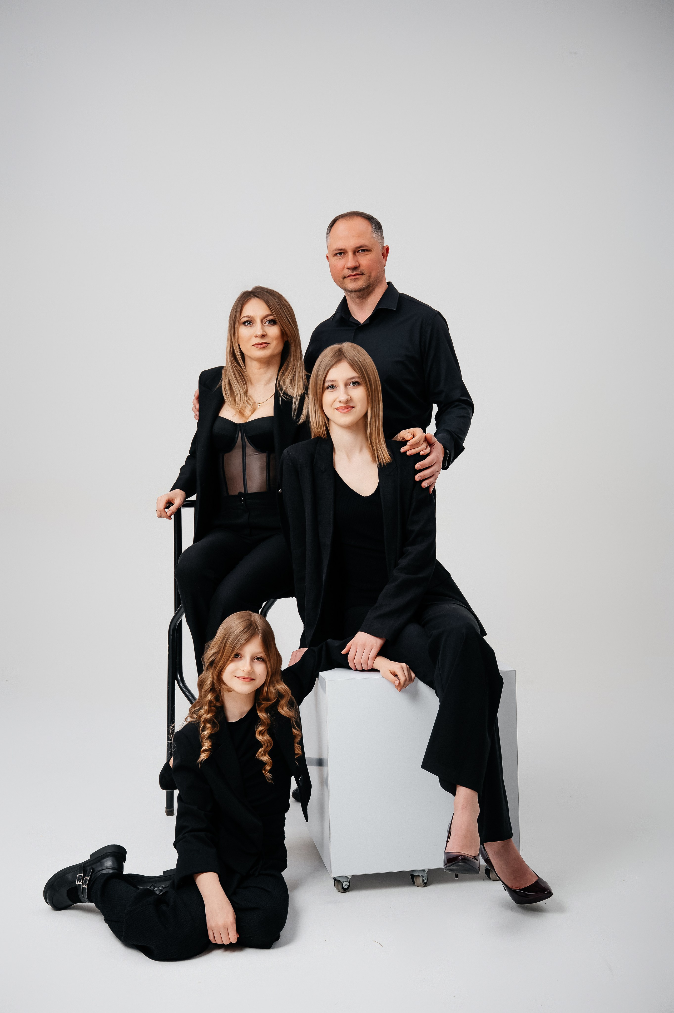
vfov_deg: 43.6
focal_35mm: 45
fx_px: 1265
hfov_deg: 29.8
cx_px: 337
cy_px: 506
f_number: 5.6
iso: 100
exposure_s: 1/160
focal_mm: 45
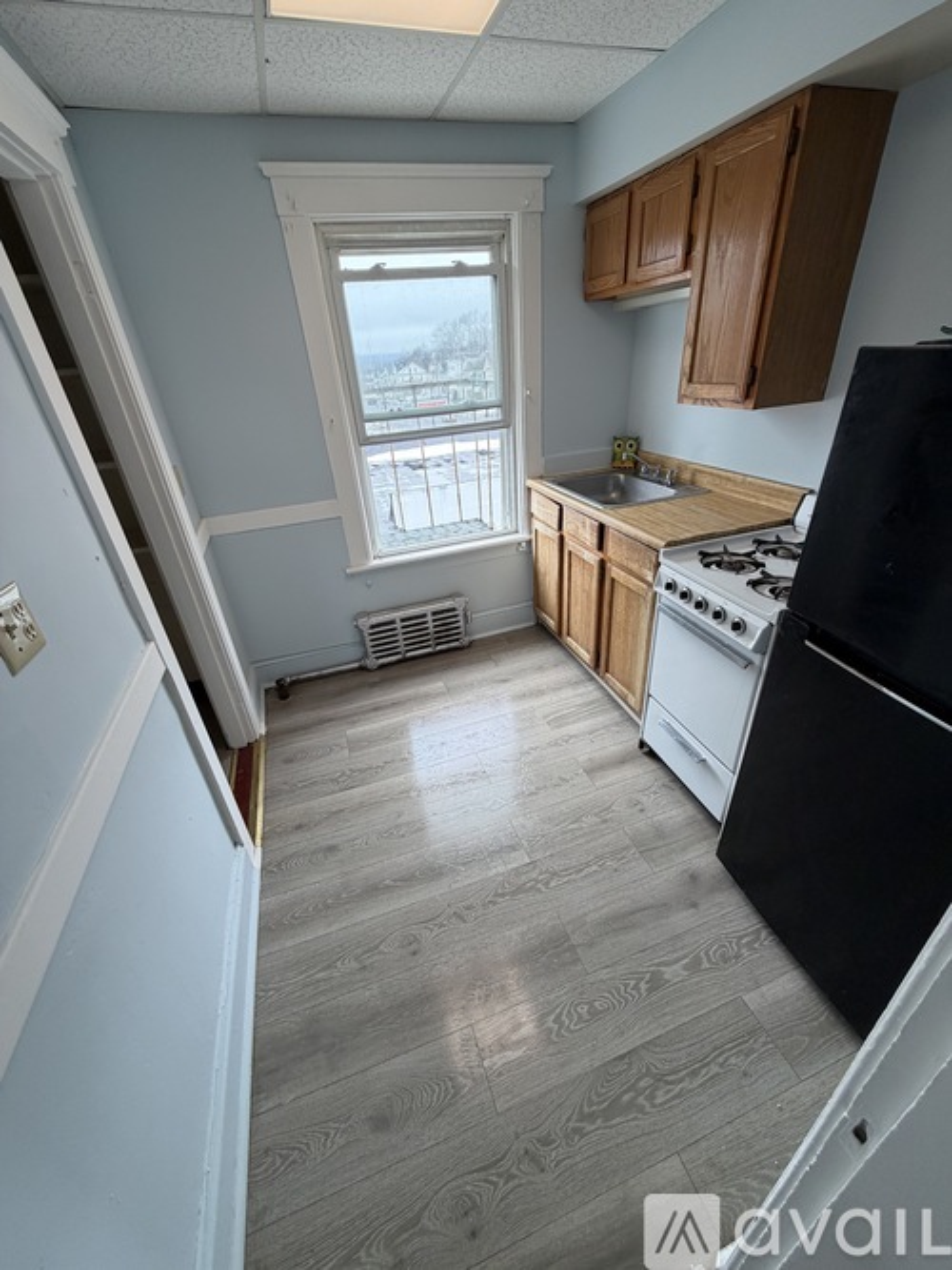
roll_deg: +4.7
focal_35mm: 14
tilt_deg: -27.1
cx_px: 476
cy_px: 635
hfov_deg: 85.7
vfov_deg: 102.1
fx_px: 514
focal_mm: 2.22
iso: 80
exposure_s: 1/120
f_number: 2.2
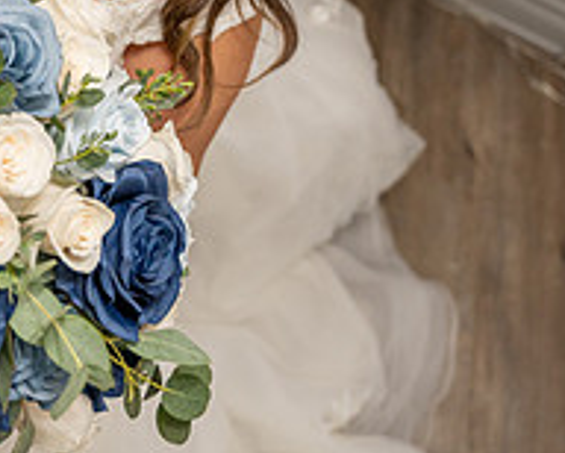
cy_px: -101
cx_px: 56
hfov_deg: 26.9
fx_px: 1138
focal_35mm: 68
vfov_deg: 20.9
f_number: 2.8
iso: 800
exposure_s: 1/80
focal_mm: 24
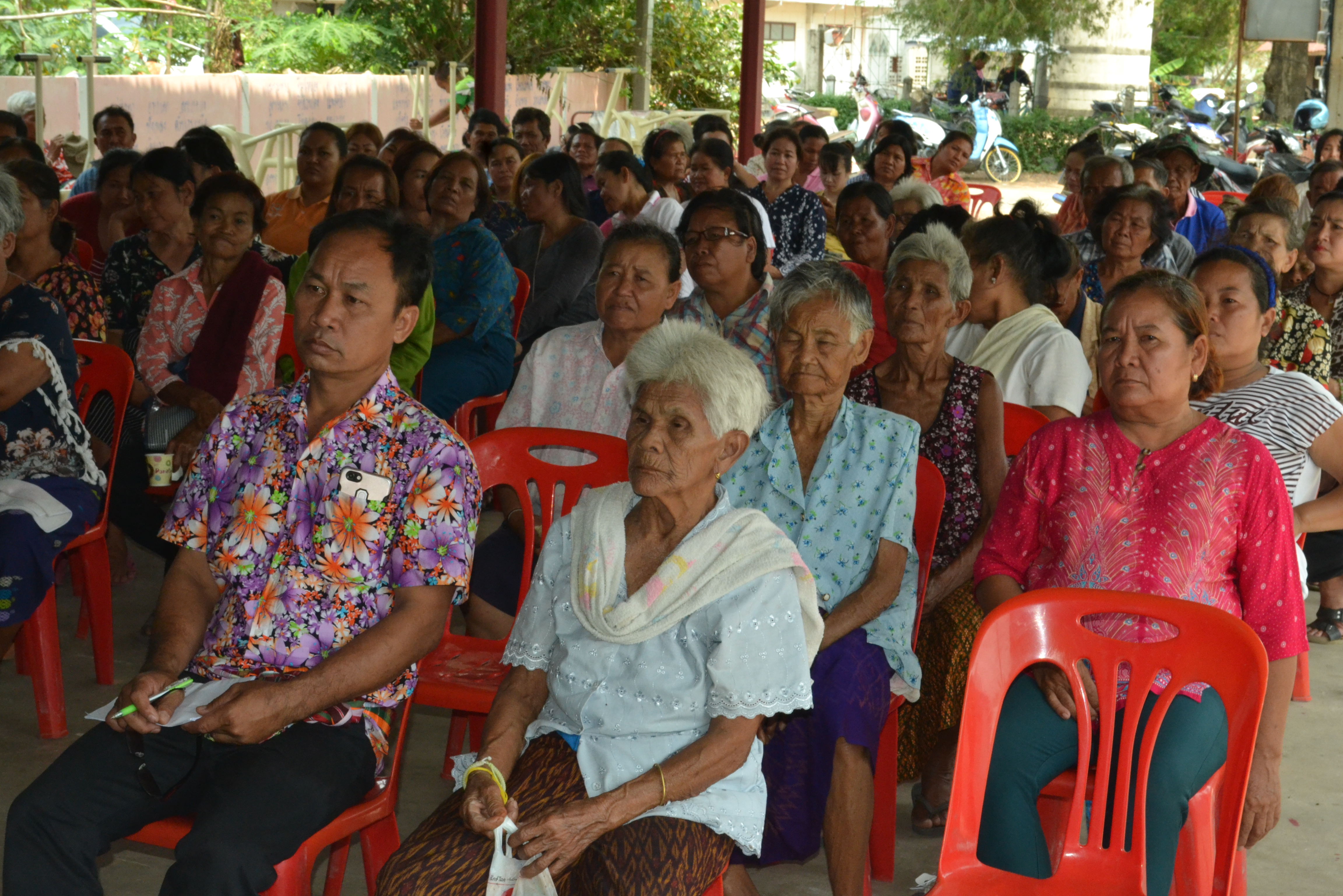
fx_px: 2462
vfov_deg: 20.6
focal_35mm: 66
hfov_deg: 30.5
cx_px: 672
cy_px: 448
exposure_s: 1/200
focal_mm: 44
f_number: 13
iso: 1600
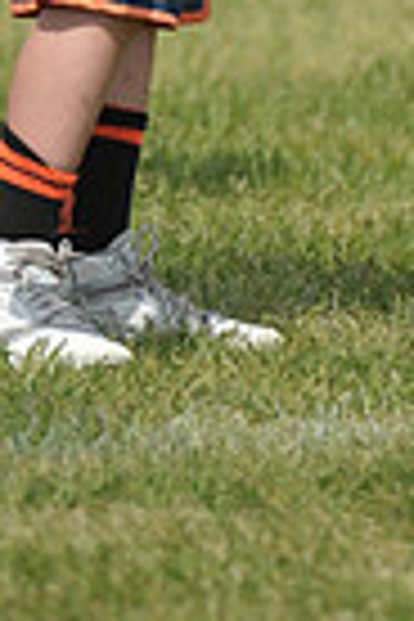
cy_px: -414
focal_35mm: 1051
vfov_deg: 2.0
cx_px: 99
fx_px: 18128
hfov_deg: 1.3
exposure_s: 1/6400
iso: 640
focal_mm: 250
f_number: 4
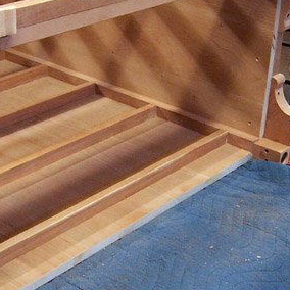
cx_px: 92
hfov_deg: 23.2
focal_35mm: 74
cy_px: 134
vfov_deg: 23.4
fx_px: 701
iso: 140
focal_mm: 5.5
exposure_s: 1/15
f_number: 3.4
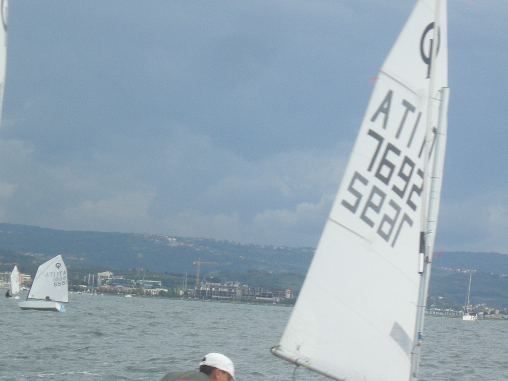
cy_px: 266
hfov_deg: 13.8
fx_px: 2098
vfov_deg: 10.4
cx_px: 371
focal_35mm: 143
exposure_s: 1/162
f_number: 6.5
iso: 64
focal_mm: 12.3
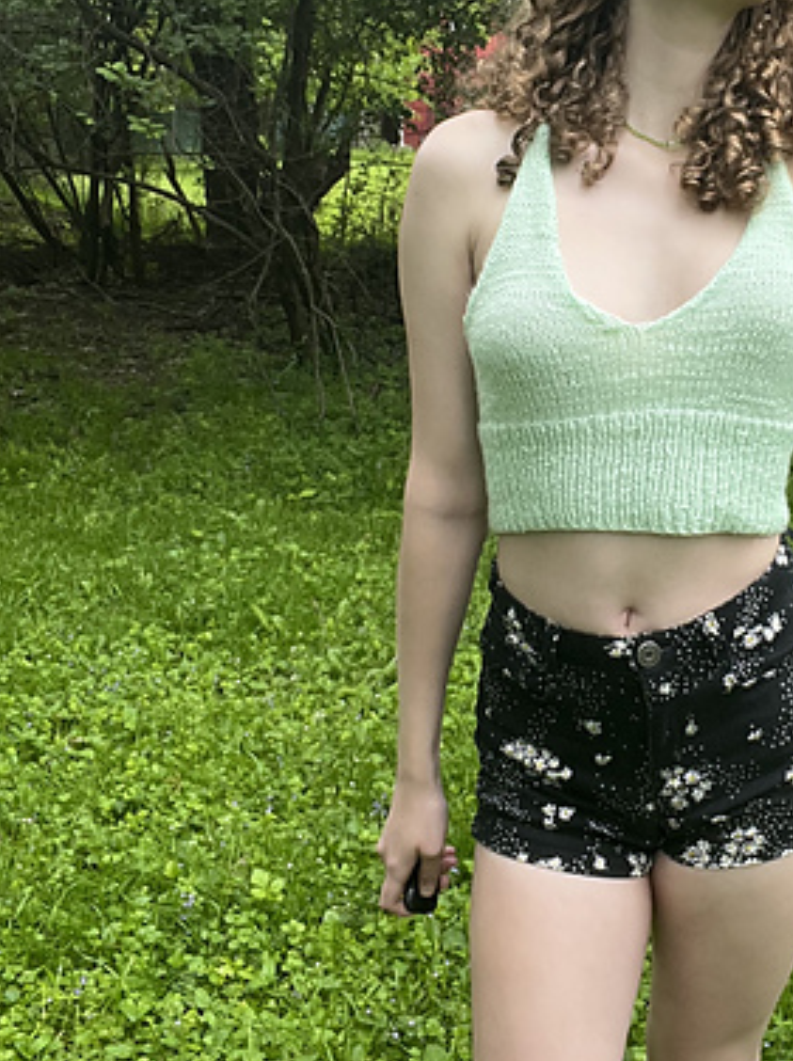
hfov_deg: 27.7
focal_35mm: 51
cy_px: 356
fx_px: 1561
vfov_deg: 37.1
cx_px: 672
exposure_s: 1/121
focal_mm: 2.71
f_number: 2.2
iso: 25
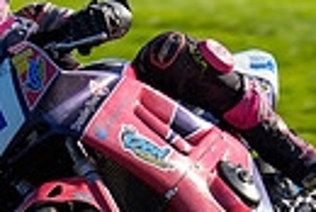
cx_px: 214
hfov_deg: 1.1
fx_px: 16819
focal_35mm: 1914
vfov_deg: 0.7
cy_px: 136
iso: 125
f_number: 5.6
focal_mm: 400
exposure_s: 1/400
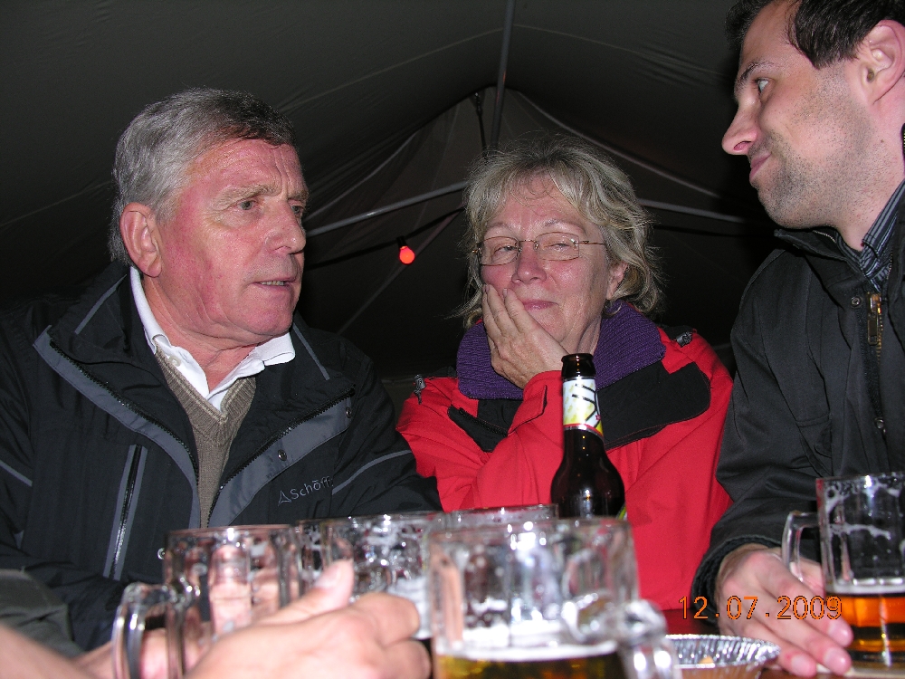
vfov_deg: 40.7
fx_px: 915
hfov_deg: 52.6
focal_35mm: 35
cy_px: 340
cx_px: 452
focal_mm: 8.9
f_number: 2.8
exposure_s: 1/60.1
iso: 50
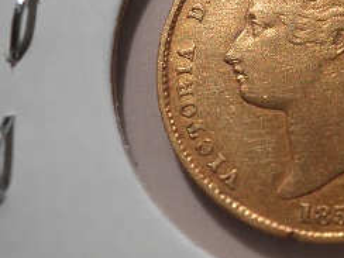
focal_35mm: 68
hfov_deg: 27.2
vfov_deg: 21.4
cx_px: 333
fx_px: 676
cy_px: 62
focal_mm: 5.5
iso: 64
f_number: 8.4
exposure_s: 1/200
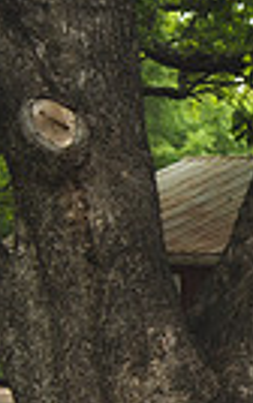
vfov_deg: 11.7
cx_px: 828
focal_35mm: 176
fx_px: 1937
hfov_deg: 6.6
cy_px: 417
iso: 160
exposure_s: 1/200
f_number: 5.6
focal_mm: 40
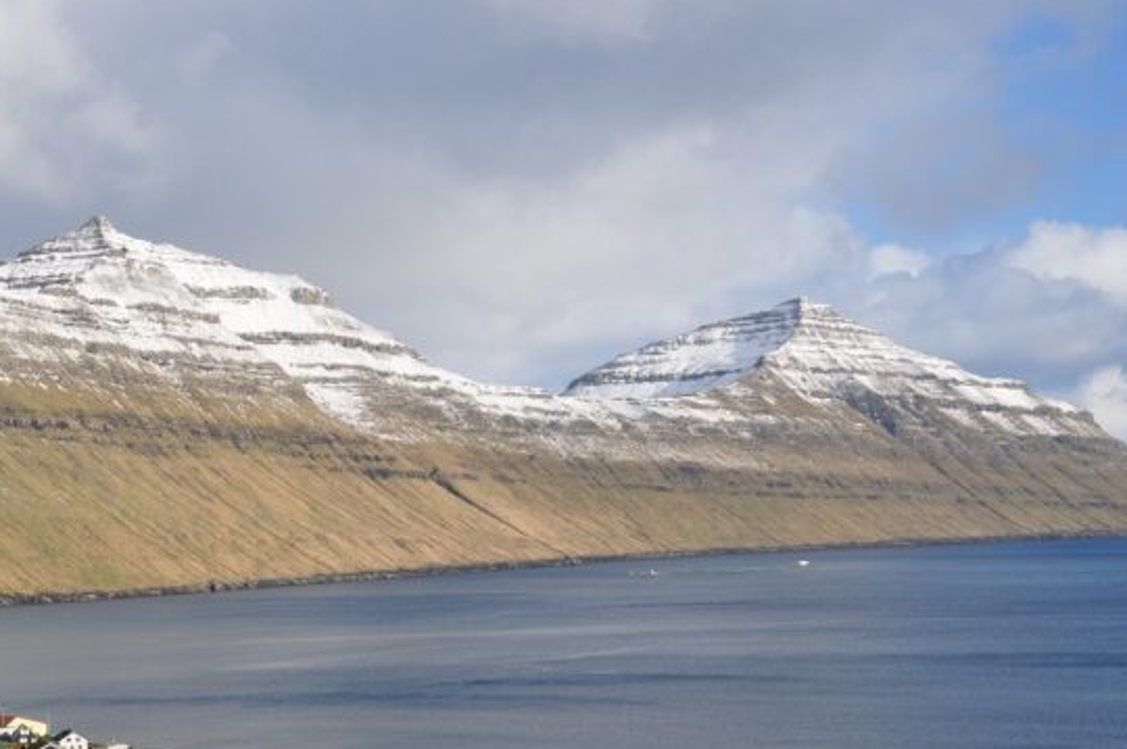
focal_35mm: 75
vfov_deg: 18.1
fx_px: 2346
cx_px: 296
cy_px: 492
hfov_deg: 26.7
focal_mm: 30
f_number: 10
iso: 200
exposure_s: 1/320
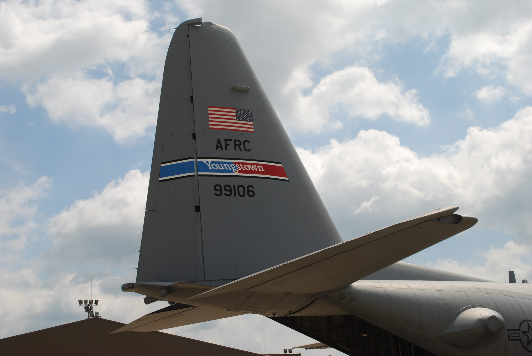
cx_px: 266
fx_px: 710
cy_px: 178
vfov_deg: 28.2
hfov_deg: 41.1
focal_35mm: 48
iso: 100
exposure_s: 1/200
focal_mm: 32
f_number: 10
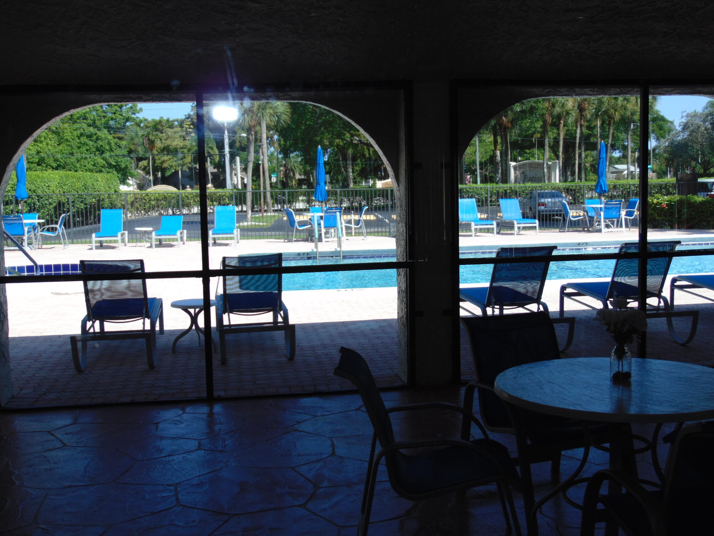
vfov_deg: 34.3
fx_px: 866
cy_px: 268
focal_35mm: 42
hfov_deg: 44.8
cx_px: 357
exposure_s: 1/500
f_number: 3.3
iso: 80
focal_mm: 7.6
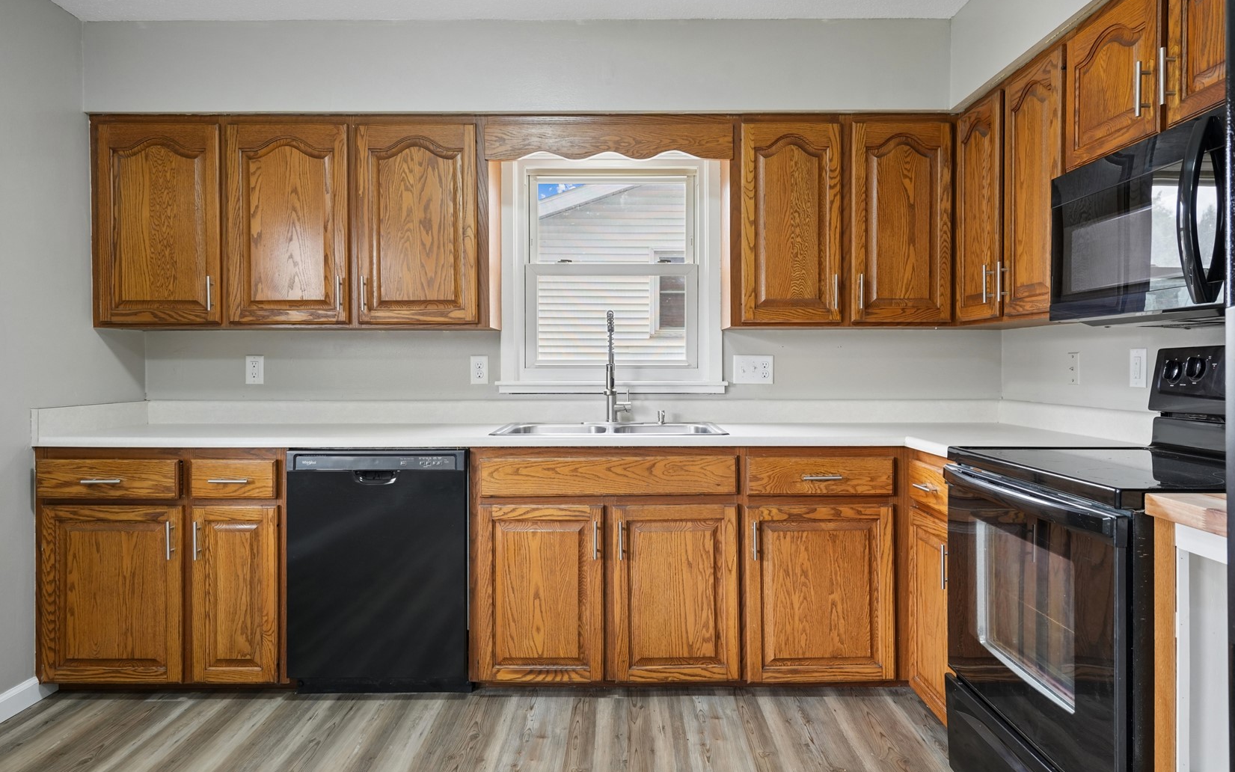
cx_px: 623
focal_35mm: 22
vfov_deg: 55.1
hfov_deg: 79.6
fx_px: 740
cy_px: 378
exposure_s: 1/40
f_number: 8
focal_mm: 21
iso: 1000
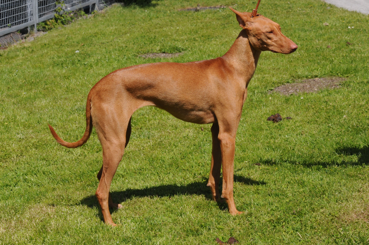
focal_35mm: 129
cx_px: 184
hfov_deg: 15.9
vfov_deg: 10.6
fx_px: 1321
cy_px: 122
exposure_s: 1/800
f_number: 14
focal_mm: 86
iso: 800
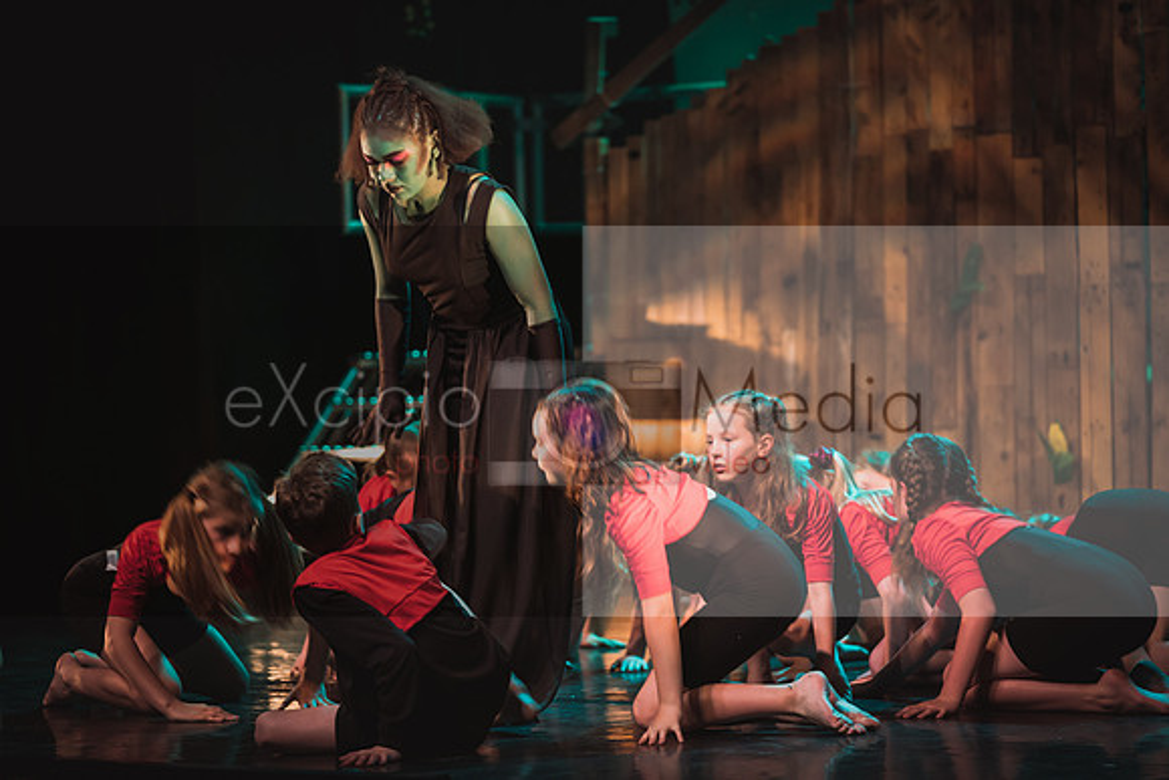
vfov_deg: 10.9
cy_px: 390
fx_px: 4082
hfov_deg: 16.3
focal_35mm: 126
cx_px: 584
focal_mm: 123
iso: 2500
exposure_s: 1/60
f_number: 2.8
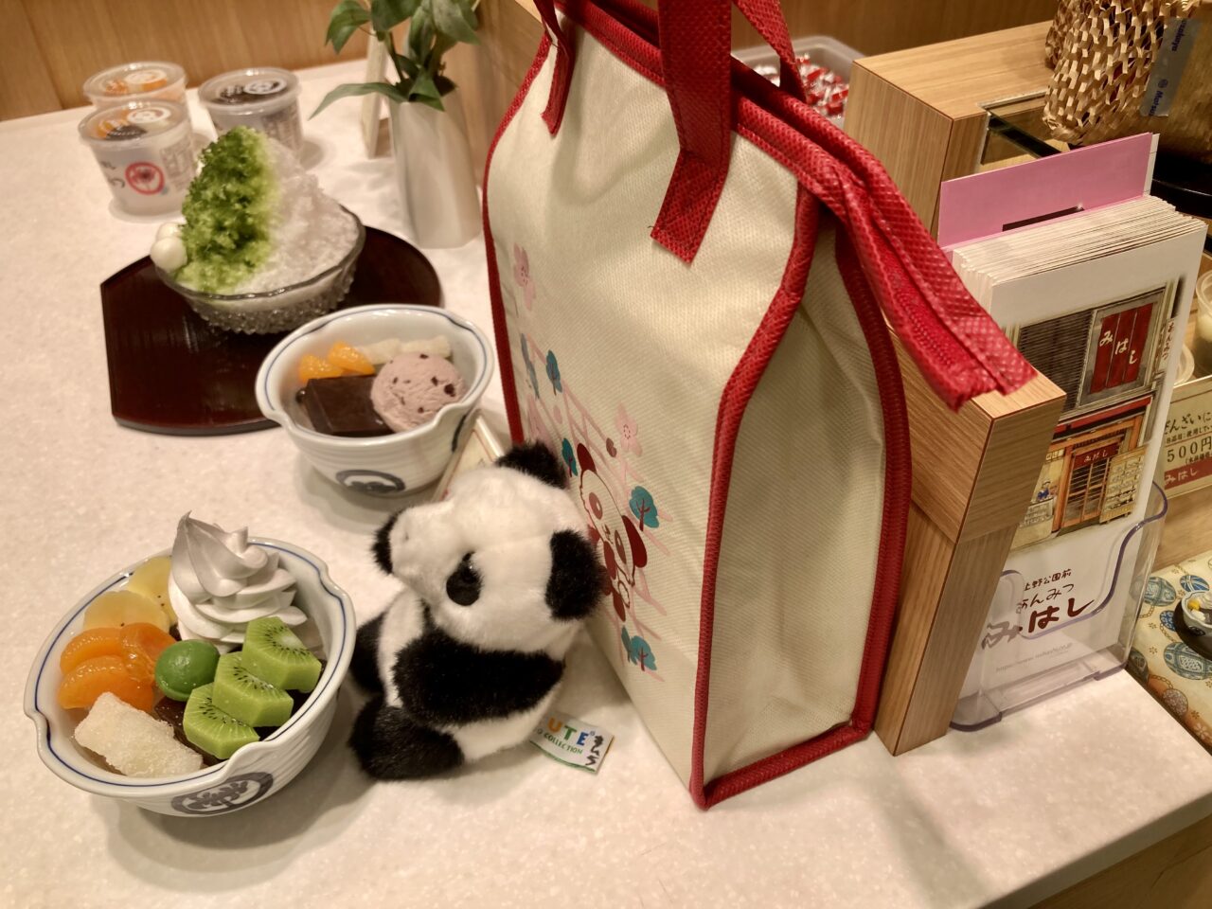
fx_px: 980
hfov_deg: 63.4
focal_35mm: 28
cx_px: 606
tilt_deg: -42.3
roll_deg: +2.2
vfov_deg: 49.7
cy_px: 454
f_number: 1.8
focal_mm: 3.99
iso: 20
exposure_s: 1/245
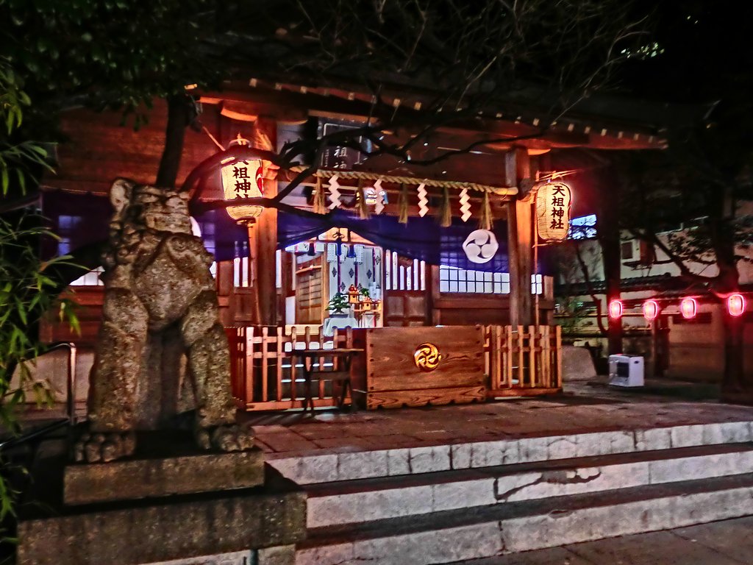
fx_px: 609
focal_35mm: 28
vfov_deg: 49.7
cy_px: 282
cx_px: 376
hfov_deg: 63.4
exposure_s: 1/25
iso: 800
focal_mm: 5
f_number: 3
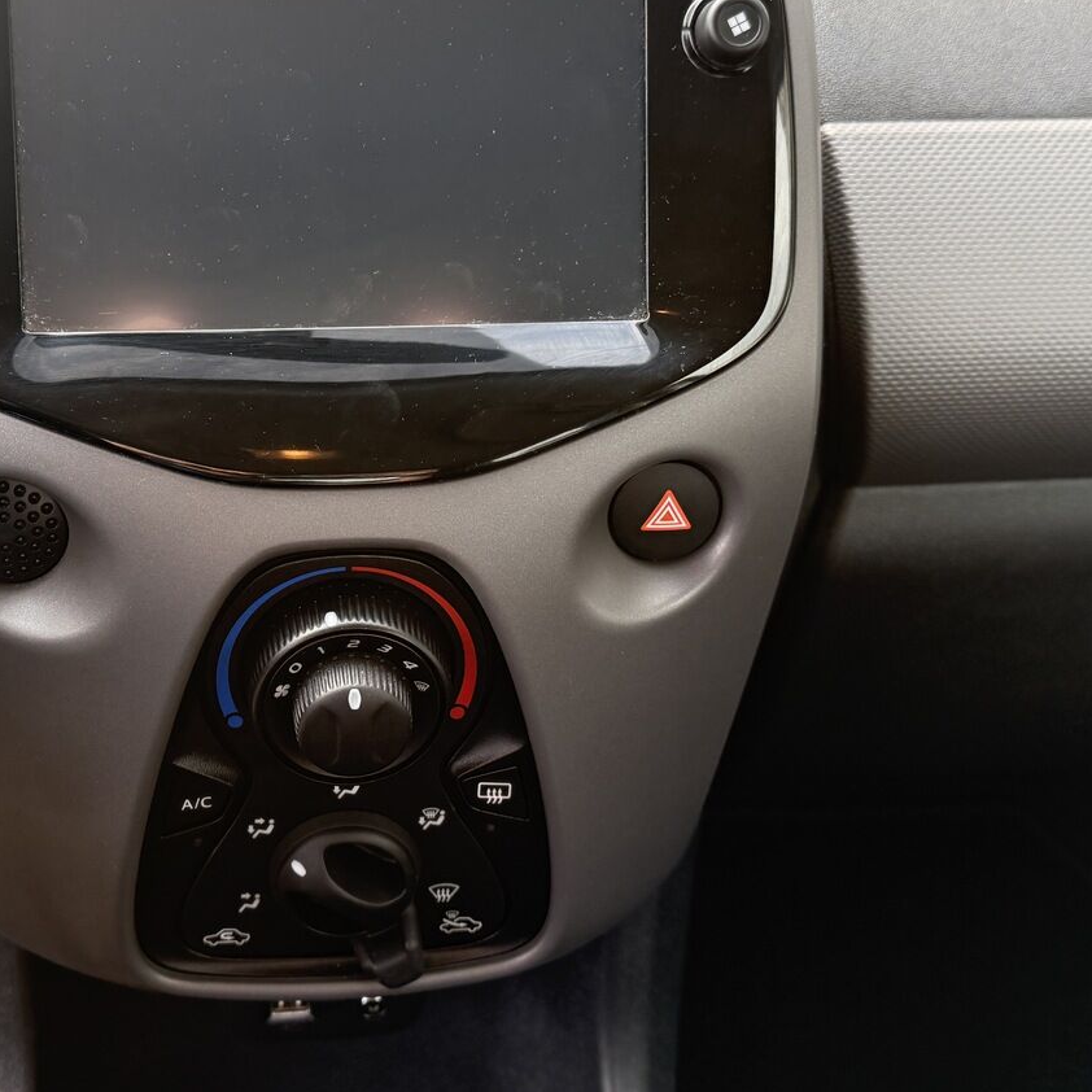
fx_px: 1535
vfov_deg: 39.1
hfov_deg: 38.8
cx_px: 375
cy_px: 463
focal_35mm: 43
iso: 200
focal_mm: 6.76
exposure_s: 1/239
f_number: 1.78
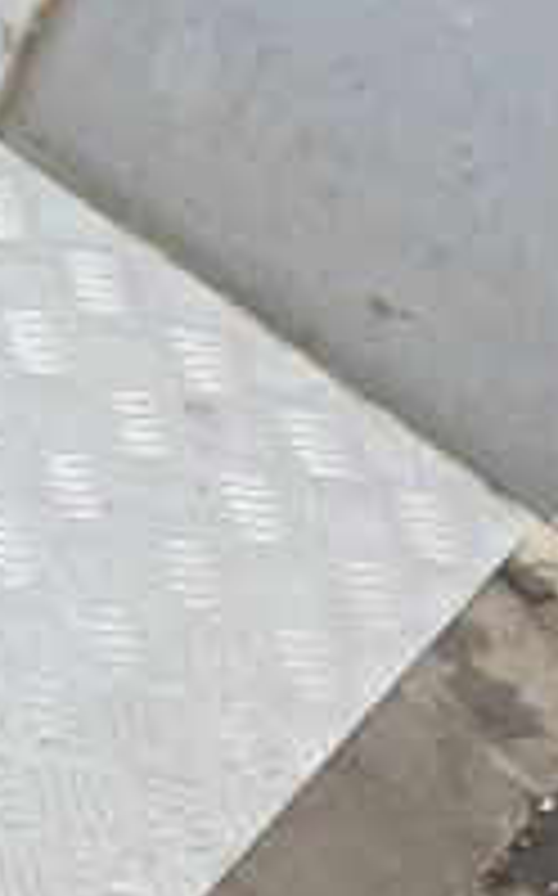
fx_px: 3585
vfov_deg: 12.6
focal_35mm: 147
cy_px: -873
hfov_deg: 7.0
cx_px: -1580
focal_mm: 6.3
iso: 200
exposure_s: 1/100
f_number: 1.7
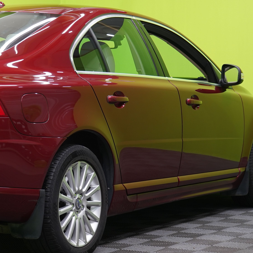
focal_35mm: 115
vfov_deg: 15.2
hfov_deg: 15.0
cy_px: 110
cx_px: 19
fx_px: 951
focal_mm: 50
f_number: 5
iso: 400
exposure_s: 1/25
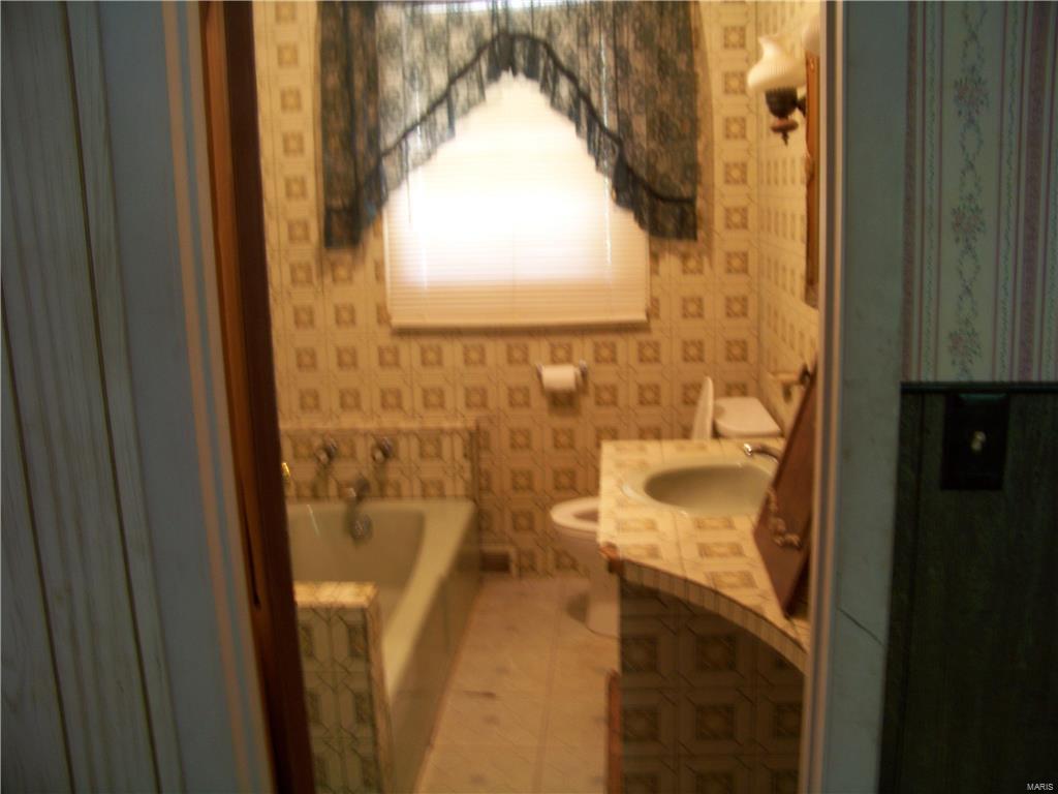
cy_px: 397
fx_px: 1100
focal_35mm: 36
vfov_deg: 39.7
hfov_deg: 51.4
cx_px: 529
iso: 64
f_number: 2.8
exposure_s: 1/2
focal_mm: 5.85
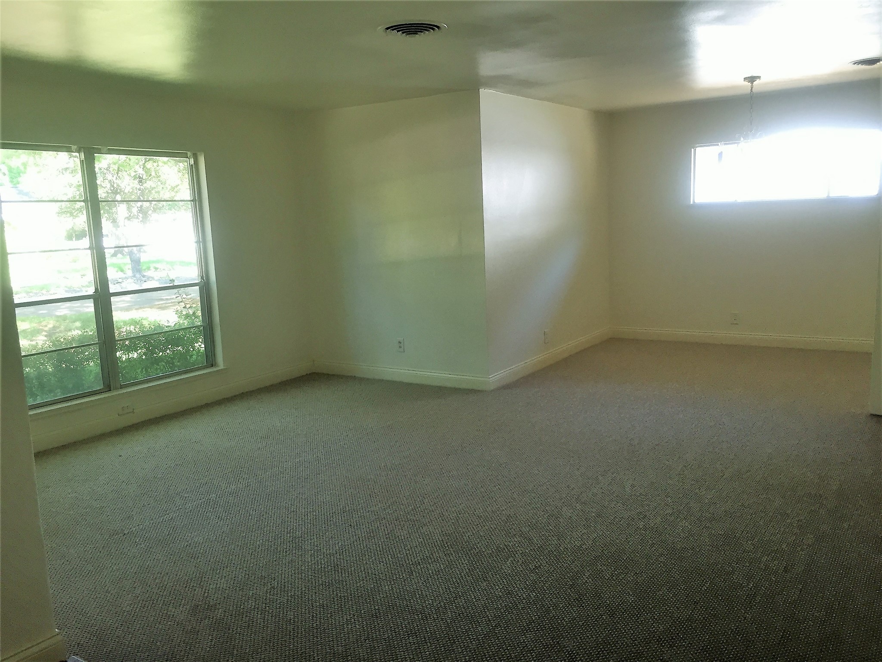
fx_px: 739
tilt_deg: -9.8
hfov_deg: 61.7
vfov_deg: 48.2
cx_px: 441
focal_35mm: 29
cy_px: 331
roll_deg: +1.7
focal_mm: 4.15
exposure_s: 1/30
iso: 32
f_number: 2.2
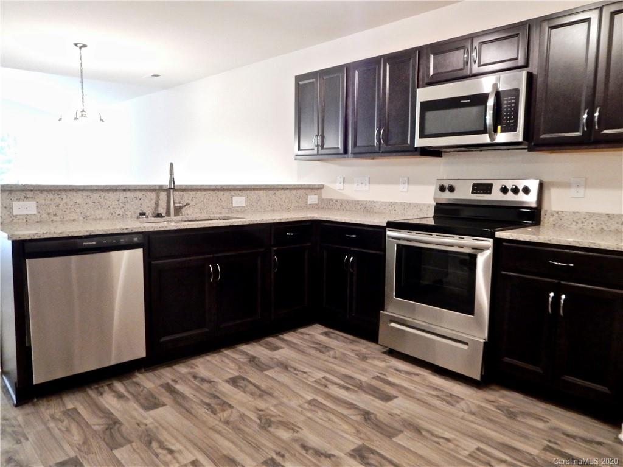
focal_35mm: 25
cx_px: 312
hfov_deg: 69.4
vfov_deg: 54.8
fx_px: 450
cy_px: 234
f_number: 3.7
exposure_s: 1/13
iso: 400
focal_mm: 4.5
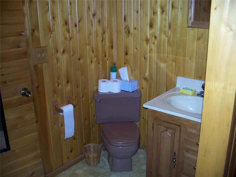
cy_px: 88
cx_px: 118
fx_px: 252
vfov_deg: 38.7
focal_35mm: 37
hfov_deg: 50.1
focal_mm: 7.8
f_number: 2.8
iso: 200
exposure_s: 1/60
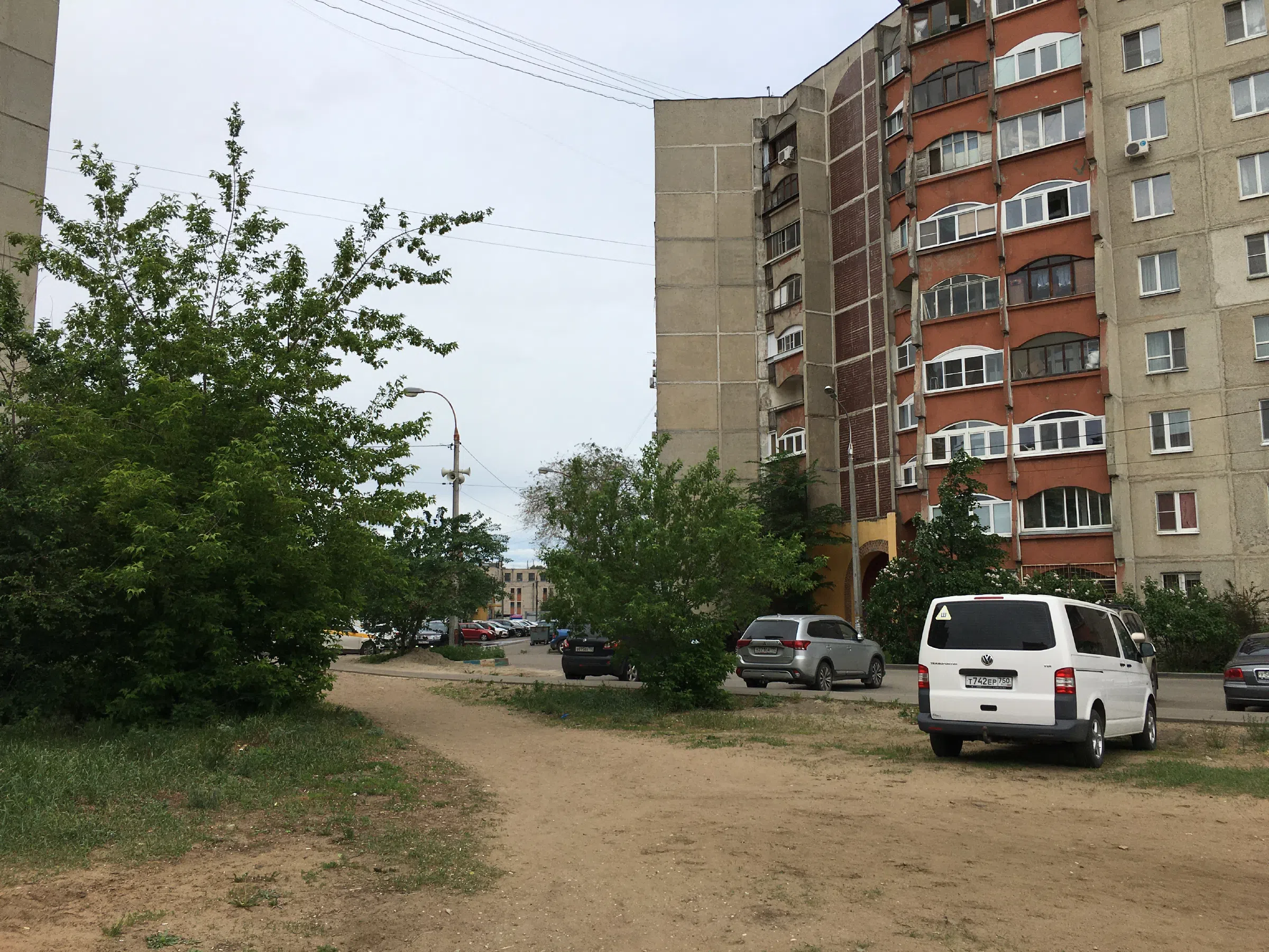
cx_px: 634
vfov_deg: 48.2
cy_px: 476
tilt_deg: +8.3
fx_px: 1063
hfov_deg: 61.7
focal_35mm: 29
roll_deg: -0.3
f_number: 2.2
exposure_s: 1/2079
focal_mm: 4.15
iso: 25
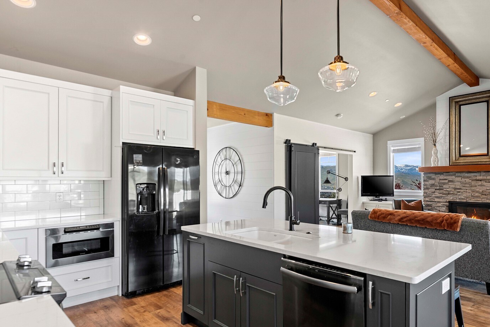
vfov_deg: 59.3
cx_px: 296
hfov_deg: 80.1
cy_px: 185
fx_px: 286
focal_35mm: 21
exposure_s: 1/5
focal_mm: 17
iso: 200
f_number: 8
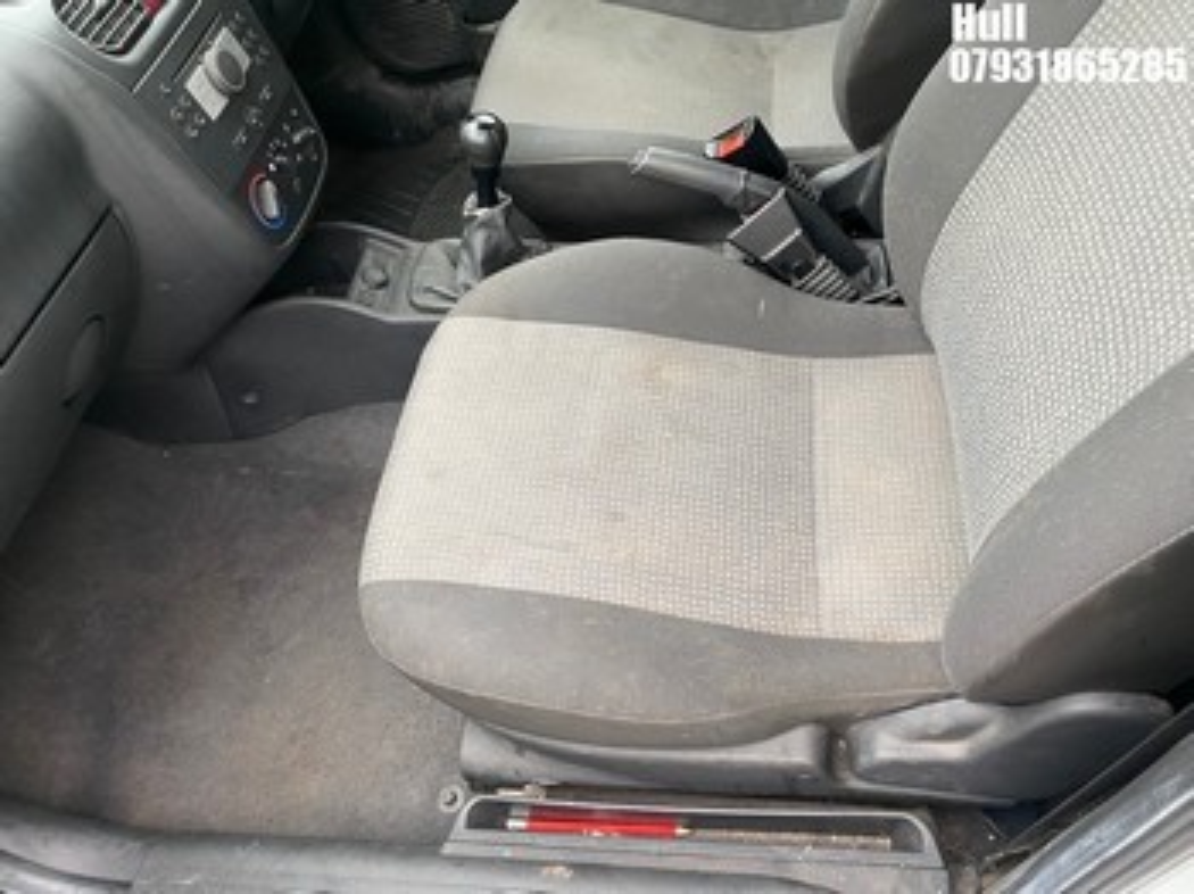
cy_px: 447
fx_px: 896
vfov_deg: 53.0
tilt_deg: -48.6
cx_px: 597
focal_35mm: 26
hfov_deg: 67.3
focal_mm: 4.25
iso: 200
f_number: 1.8
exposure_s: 1/60
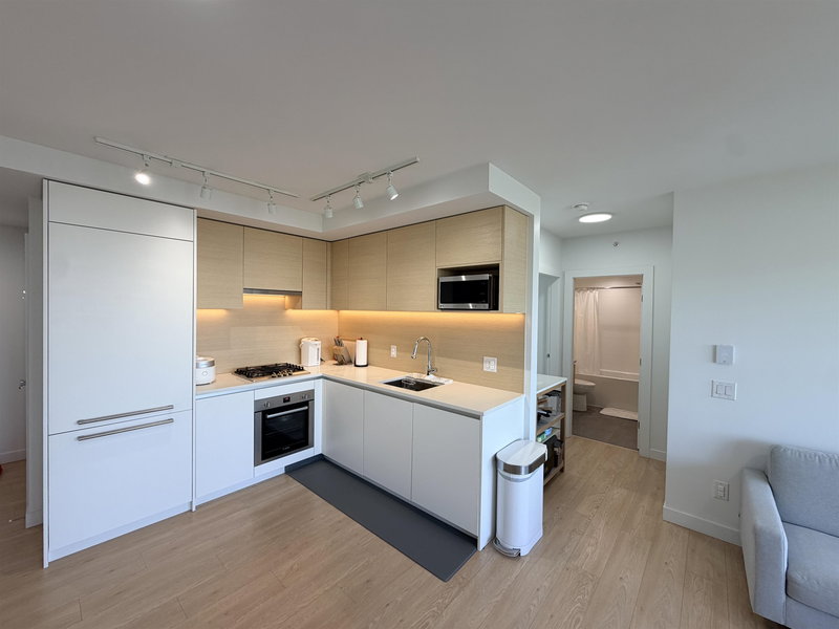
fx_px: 339
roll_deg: -1.4
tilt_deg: -0.4
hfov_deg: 102.1
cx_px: 420
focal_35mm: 14
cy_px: 314
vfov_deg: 85.7
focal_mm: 2.22
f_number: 2.2
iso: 80
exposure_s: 1/120
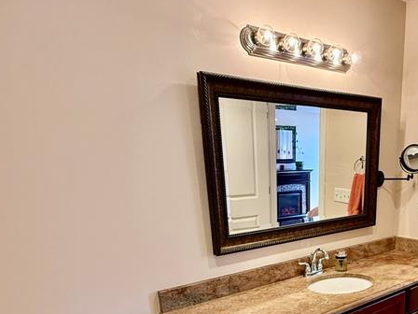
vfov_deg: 40.5
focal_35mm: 32
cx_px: 320
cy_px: 289
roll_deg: +0.6
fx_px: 386
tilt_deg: -18.9
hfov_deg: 53.9
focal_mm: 2.22
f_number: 2.2
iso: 200
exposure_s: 1/60
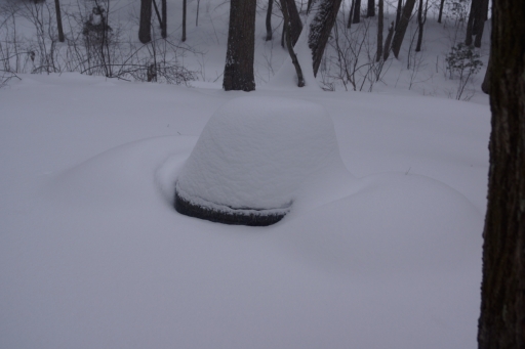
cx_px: 262
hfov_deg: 49.6
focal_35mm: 39
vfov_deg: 34.2
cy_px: 174
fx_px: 569
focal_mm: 26
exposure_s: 1/100
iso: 100
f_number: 5.6
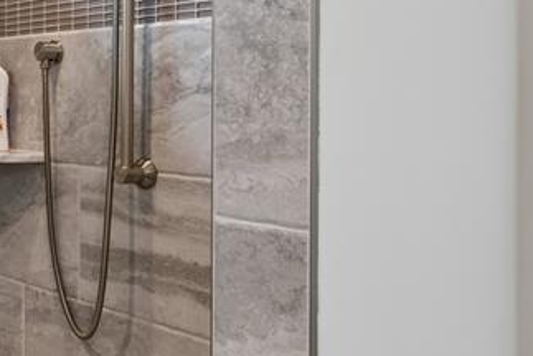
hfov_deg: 29.9
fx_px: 845
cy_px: 109
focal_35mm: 57
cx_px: -109
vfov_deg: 23.7
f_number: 18
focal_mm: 18
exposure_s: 1/5
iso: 400
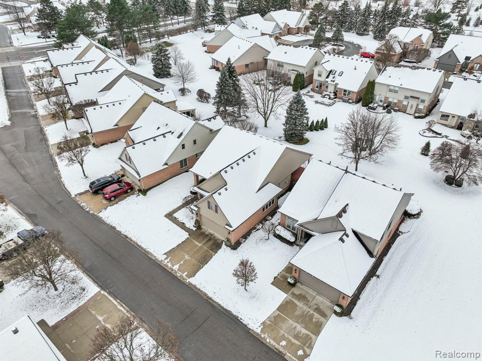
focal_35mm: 24
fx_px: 334
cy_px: 180
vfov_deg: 56.8
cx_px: 241
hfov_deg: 71.6
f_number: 2.8
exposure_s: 1/800
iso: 100
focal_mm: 12.3
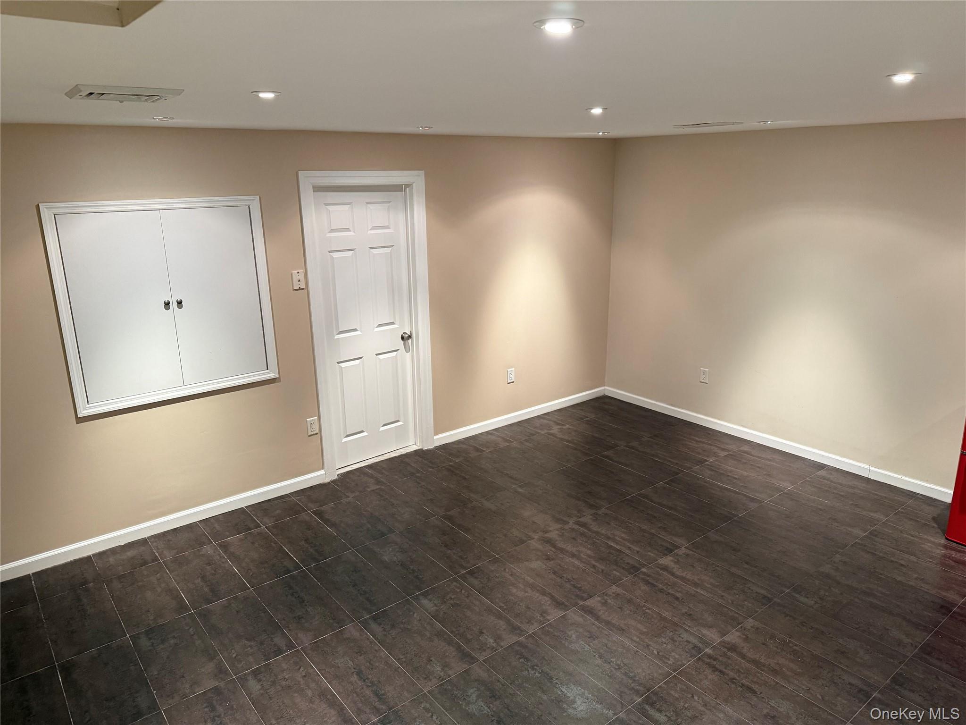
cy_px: 362
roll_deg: +0.9
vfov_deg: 56.8
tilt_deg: -15.9
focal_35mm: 24
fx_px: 670
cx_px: 483
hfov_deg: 71.6
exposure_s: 1/60
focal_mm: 6.76
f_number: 1.78
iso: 320
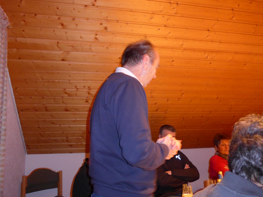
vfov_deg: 48.2
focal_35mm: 29
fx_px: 220
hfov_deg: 61.7
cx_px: 132
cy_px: 98
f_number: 2
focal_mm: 6
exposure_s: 1/13
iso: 800
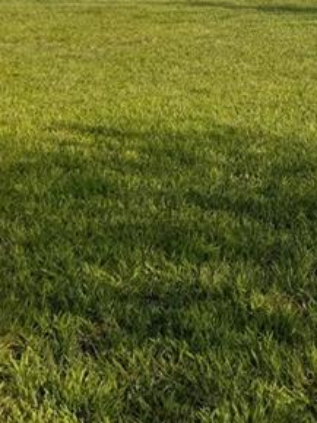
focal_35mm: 69
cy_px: -35
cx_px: 304
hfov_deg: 20.7
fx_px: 842
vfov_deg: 26.1
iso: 50
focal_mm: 4.25
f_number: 1.7
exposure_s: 1/1708
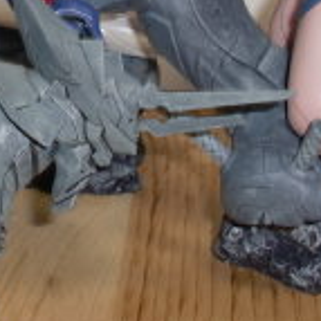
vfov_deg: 12.1
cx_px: -13
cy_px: -43
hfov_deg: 12.1
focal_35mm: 142
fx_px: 1490
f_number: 2.8
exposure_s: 1/60
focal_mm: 6.3
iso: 125
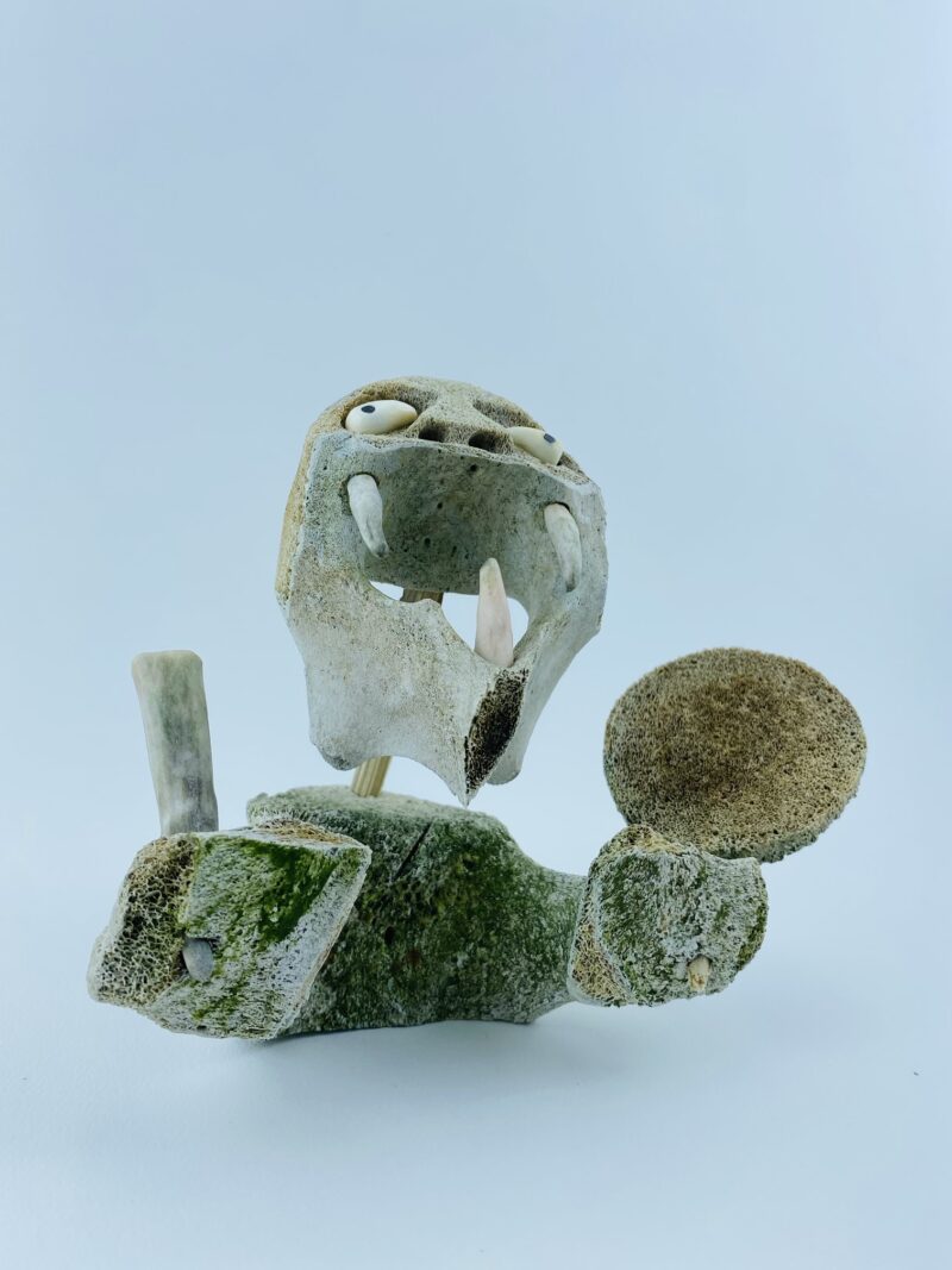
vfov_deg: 67.3
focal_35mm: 26
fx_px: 954
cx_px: 476
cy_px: 635
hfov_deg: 53.1
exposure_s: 1/757
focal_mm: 4.25
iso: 32
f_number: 1.8
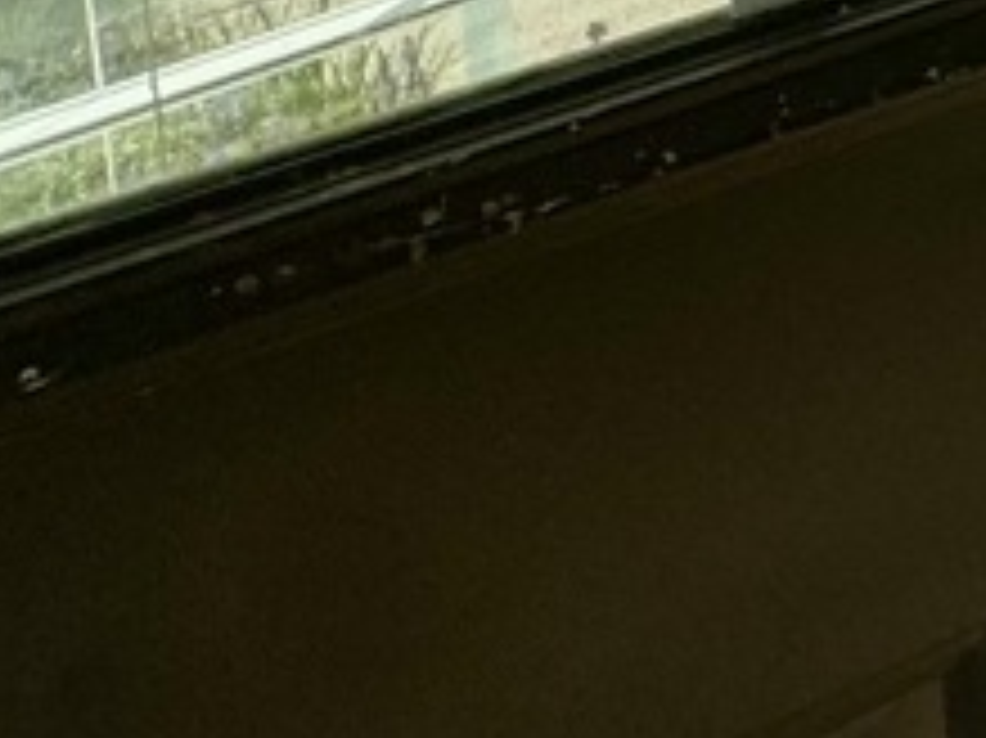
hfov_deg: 13.6
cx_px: 2499
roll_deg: -0.4
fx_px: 2619
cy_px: -891
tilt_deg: -7.8
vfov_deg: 13.1
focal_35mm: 92
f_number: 2.2
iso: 40
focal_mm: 2.22
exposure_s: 1/749
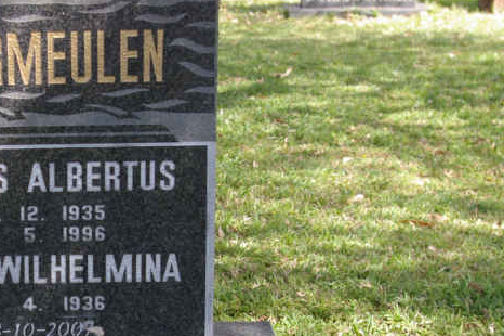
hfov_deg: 20.1
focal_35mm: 99
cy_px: 253
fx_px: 1385
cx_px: 22
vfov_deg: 13.8
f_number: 6.7
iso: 200
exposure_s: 1/90
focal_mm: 33
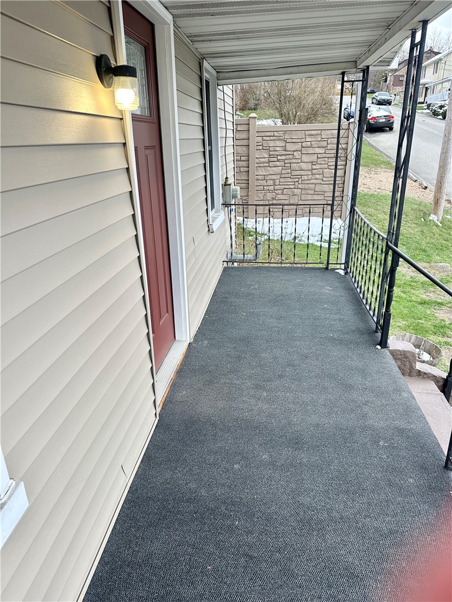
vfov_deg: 71.6
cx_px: 226
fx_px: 418
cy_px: 301
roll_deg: +0.0
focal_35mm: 24
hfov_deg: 56.8
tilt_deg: -20.0
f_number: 1.78
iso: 80
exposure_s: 1/529
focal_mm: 6.86
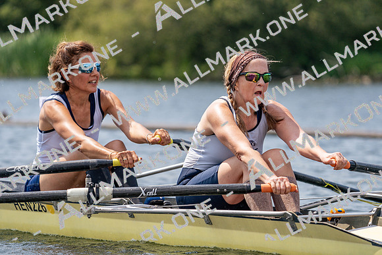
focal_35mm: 332
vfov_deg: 4.1
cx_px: 191
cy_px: 128
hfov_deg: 6.2
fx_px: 3524
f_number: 6.3
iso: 250
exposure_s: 1/1600
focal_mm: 332
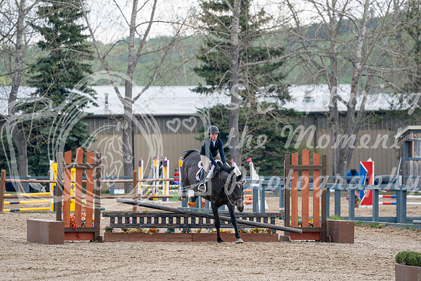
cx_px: 210
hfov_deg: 7.9
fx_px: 3029
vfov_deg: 5.3
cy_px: 140
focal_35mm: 259
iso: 200
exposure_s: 1/320
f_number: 5.6
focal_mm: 259
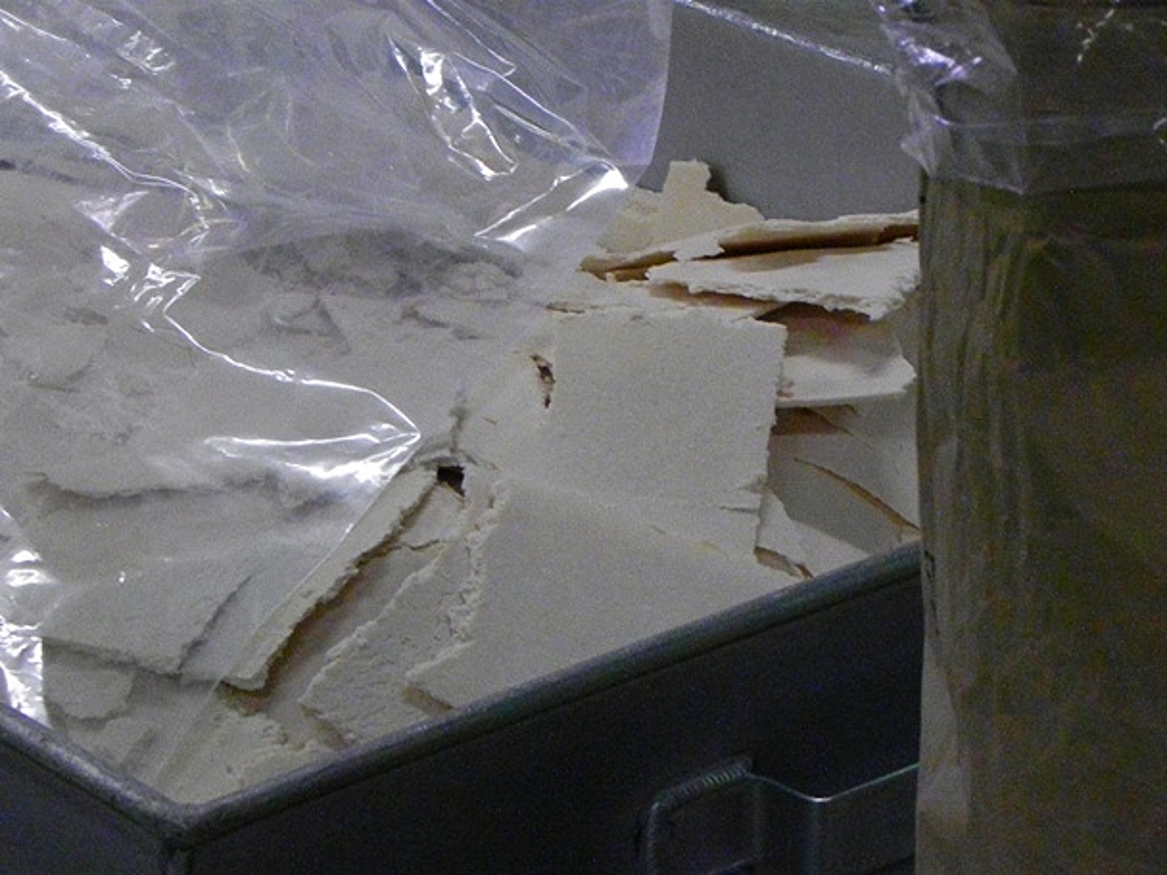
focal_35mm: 212
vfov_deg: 7.0
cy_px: 438
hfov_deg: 9.3
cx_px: 584
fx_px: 7147
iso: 1600
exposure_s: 1/37
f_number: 7.1
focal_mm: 37.7
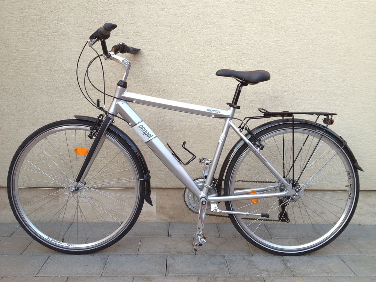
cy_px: 141
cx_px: 188
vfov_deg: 40.7
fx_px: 380
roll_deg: -1.8
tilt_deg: -10.7
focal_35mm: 35
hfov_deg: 52.6
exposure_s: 1/120
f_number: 2.4
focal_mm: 4.28
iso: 50
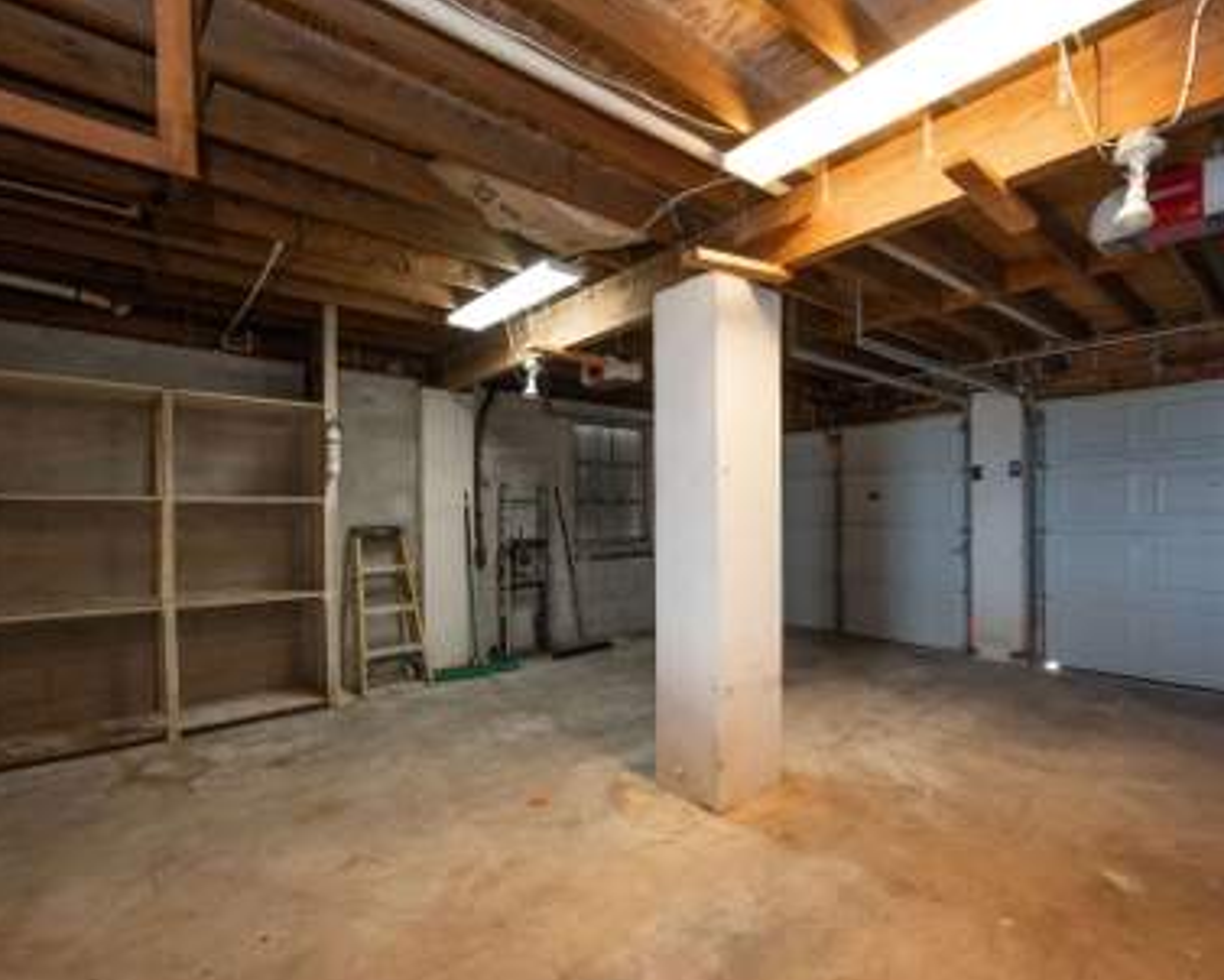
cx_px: 708
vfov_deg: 77.0
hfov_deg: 88.9
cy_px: 511
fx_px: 616
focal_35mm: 17
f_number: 8
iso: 1250
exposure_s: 1/30
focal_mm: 14
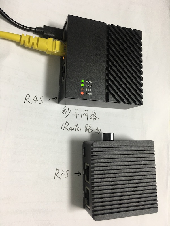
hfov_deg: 48.2
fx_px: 190
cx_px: 85
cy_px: 113
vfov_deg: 61.7
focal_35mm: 29
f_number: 2.2
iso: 64
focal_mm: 4.15
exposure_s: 1/17
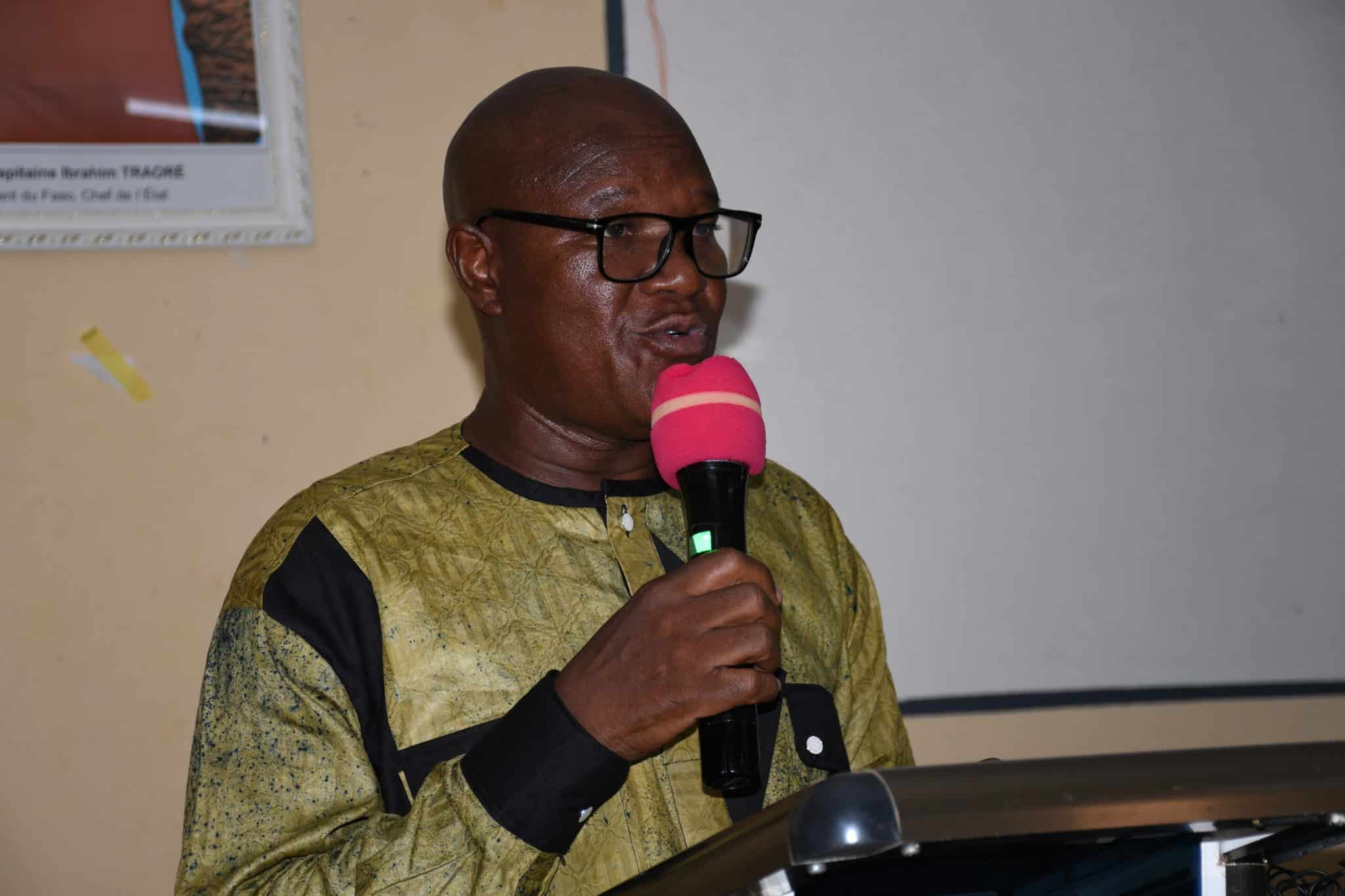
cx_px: 672
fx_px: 3138
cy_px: 448
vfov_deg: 16.3
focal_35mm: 84
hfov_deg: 24.2
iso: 100
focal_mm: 56
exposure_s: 1/60
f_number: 4.8
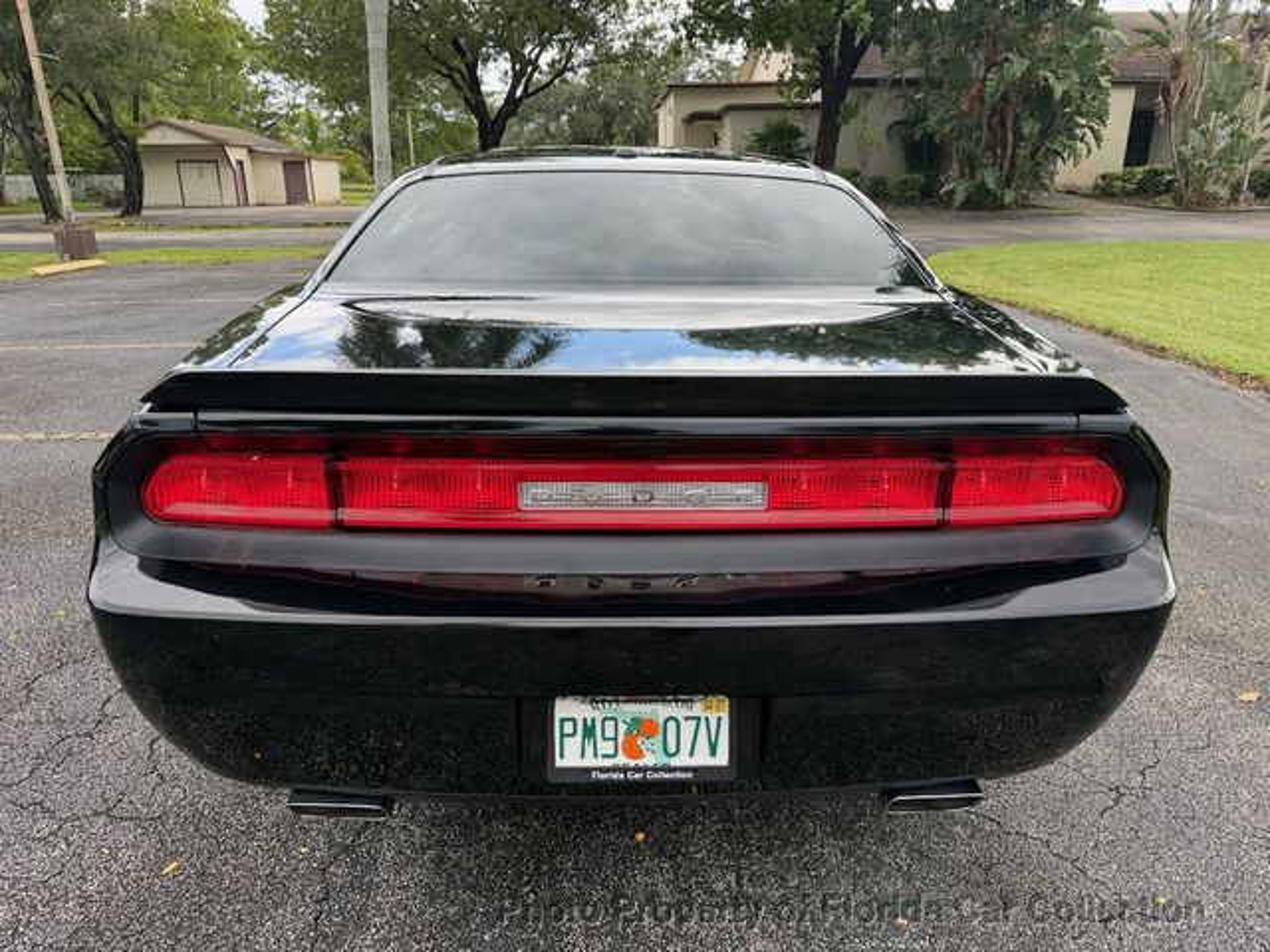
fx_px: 881
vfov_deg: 56.8
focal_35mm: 24
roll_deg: -0.4
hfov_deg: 71.6
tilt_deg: -18.7
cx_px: 635
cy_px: 476
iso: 80
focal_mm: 6.76
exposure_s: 1/735
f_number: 1.78
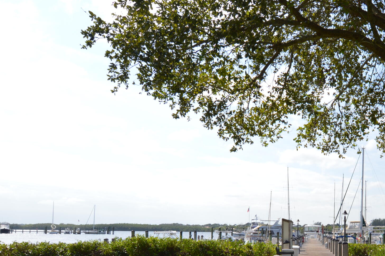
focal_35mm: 37
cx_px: 333
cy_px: 220
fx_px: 395
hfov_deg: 47.6
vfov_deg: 34.3
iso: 100
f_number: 8
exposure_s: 1/320
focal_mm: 12
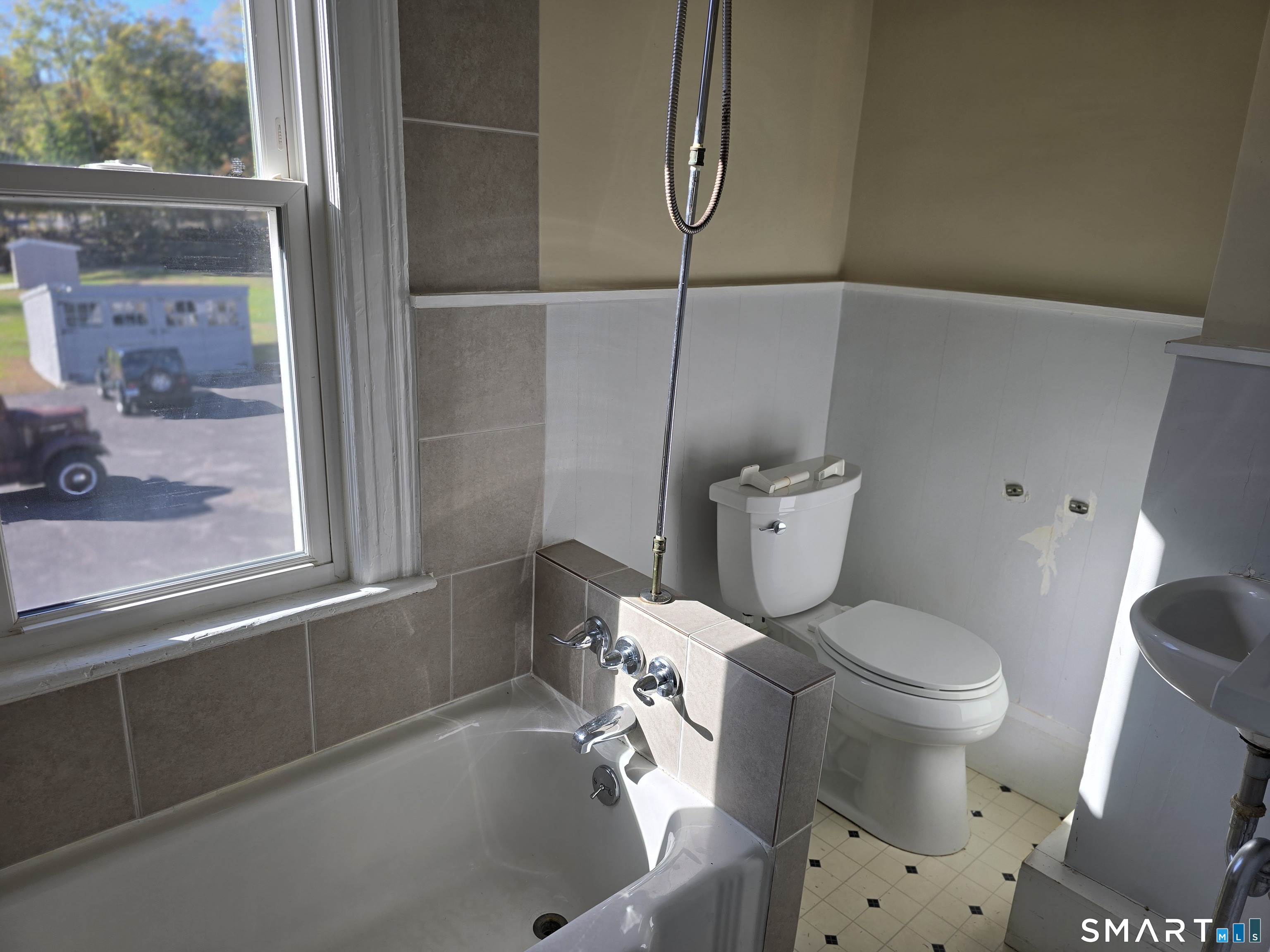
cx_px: 635
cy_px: 476
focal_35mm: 23
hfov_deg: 73.9
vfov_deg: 58.9
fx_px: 844
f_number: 1.7
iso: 12
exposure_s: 1/140
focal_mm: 6.3
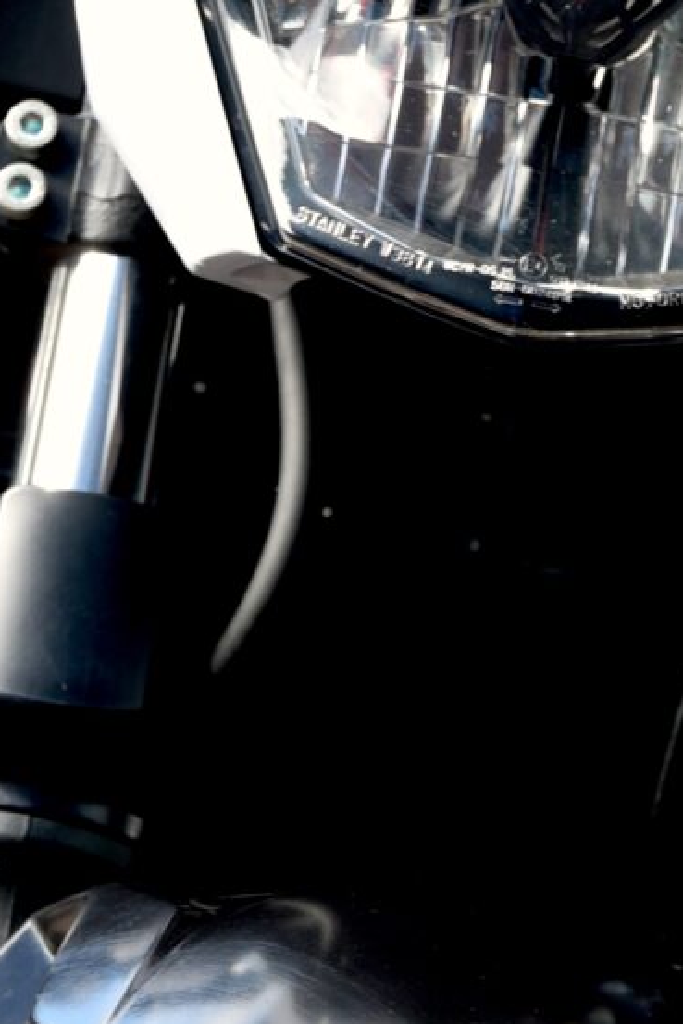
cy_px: 737
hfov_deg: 4.9
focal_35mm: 278
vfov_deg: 7.4
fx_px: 7906
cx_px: 586
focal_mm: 60
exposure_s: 1/80
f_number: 4.5
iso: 100
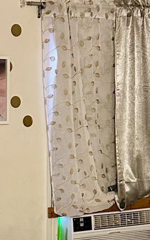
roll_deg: -0.2
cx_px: 34
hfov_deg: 11.7
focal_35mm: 112
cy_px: 272
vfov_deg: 17.9
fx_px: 733
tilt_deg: -13.7
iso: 640
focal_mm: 6.86
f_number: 1.78
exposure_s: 1/60
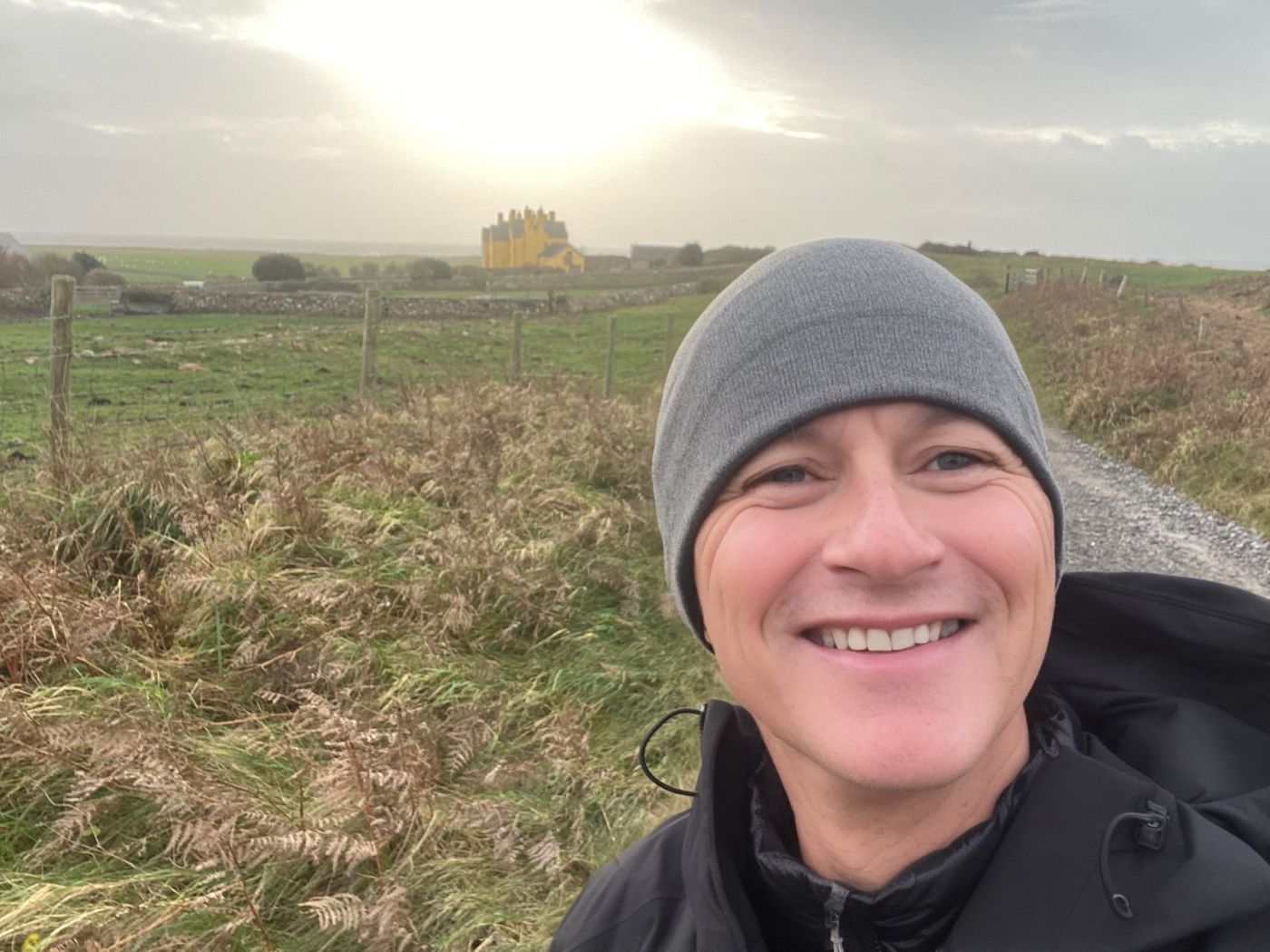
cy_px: 476
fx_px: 1101
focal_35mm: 30
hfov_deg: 60.0
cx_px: 635
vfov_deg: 46.8
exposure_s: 1/122
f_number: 2.2
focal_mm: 2.71
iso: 80
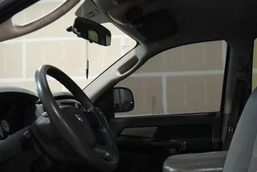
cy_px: 81
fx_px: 350
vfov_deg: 27.5
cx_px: 164
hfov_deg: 40.0
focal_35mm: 49
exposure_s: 1/160
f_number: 3.5
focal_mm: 16
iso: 4000
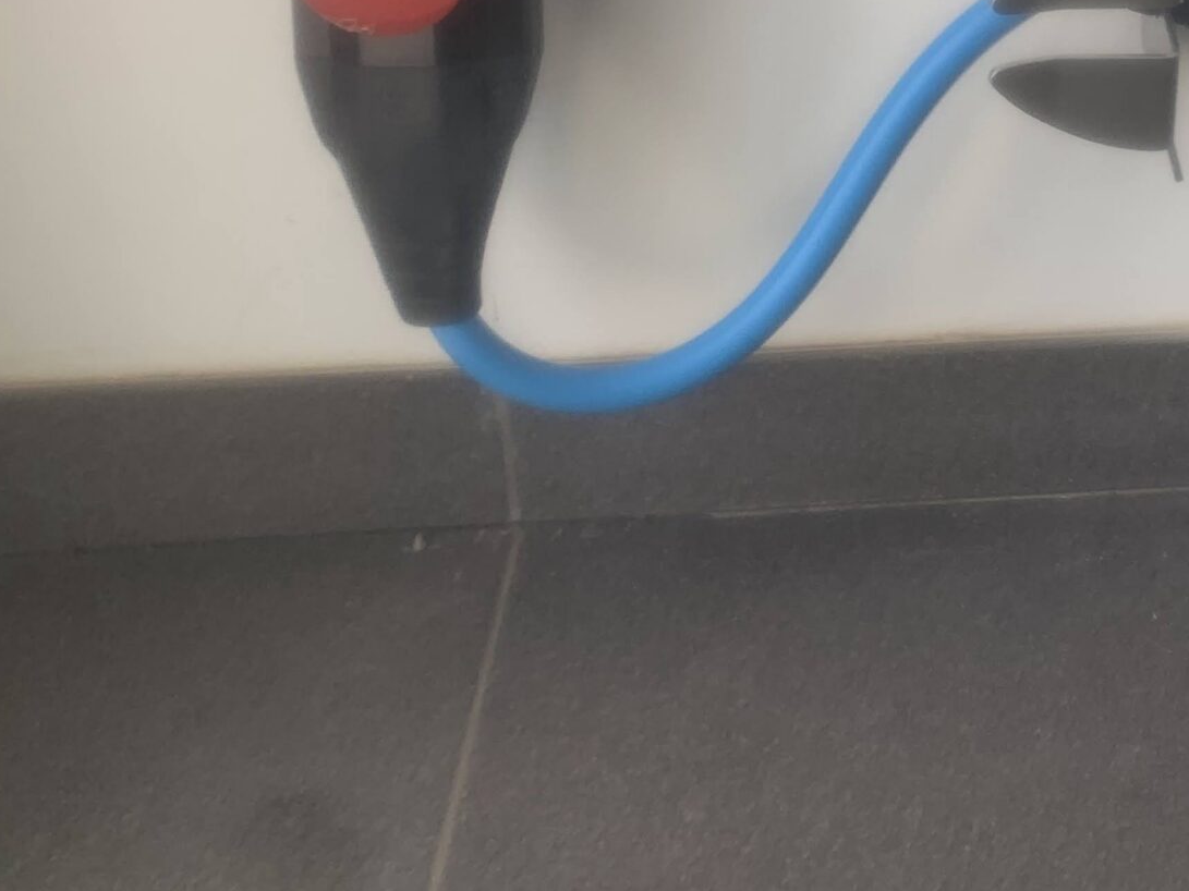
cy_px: -48
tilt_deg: -23.6
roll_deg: -2.3
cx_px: 1190
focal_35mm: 61
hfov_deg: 29.6
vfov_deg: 22.8
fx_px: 2095
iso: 25
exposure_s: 1/356
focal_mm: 4.25
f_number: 1.8
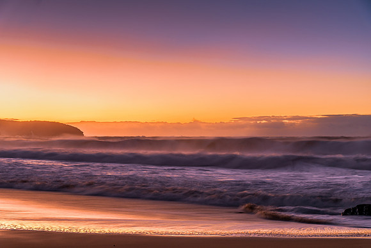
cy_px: 124
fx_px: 639
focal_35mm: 62
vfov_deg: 21.9
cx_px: 186
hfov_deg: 32.4
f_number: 8
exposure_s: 1/1.25
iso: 250
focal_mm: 62
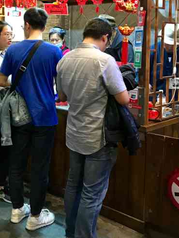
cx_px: 45
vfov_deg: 35.3
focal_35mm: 53
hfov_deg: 27.2
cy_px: 56
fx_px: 365
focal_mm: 3.99
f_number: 1.8
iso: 100
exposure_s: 1/11
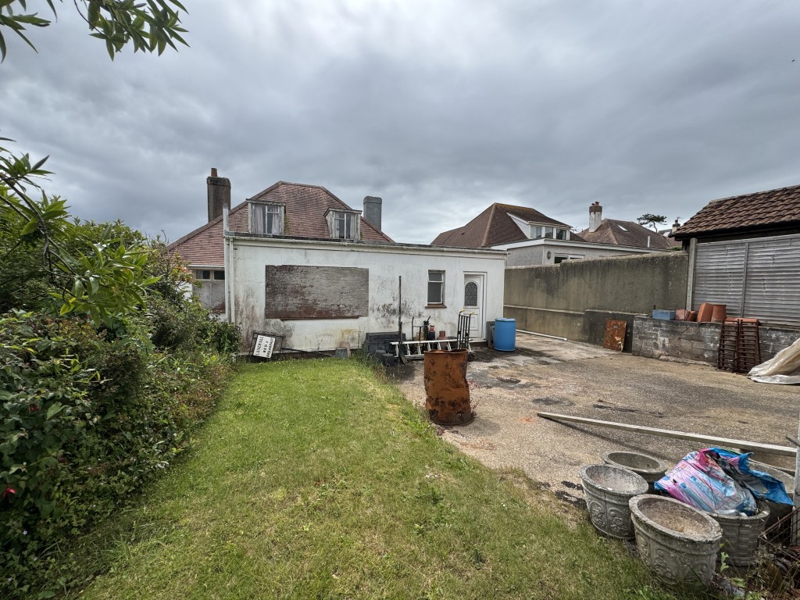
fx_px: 324
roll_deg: -0.1
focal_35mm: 14
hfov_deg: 102.1
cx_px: 400
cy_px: 300
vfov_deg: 85.7
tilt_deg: -3.8
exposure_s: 1/1832
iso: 50
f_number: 2.2
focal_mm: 2.22
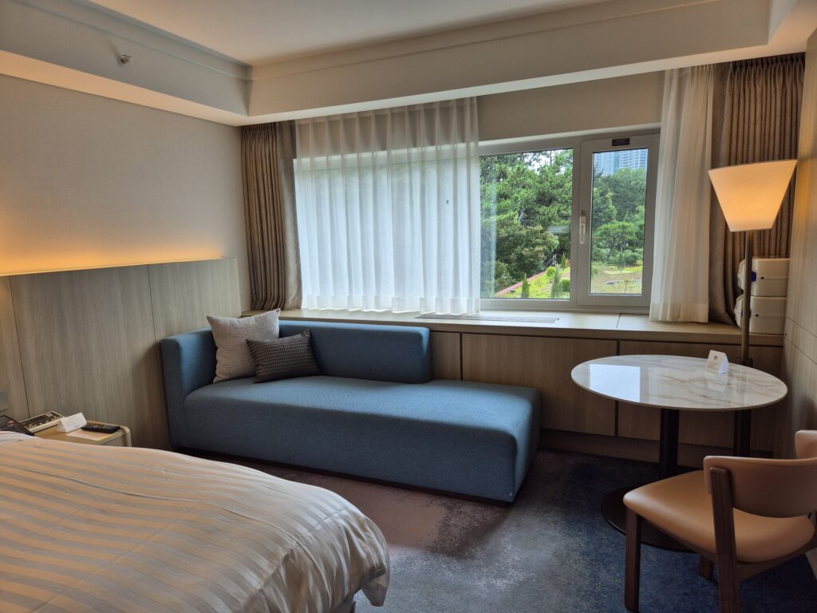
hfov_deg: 73.9
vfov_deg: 58.9
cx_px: 408
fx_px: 543
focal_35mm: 23
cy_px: 306
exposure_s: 1/224
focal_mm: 5.4
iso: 25
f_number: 1.8
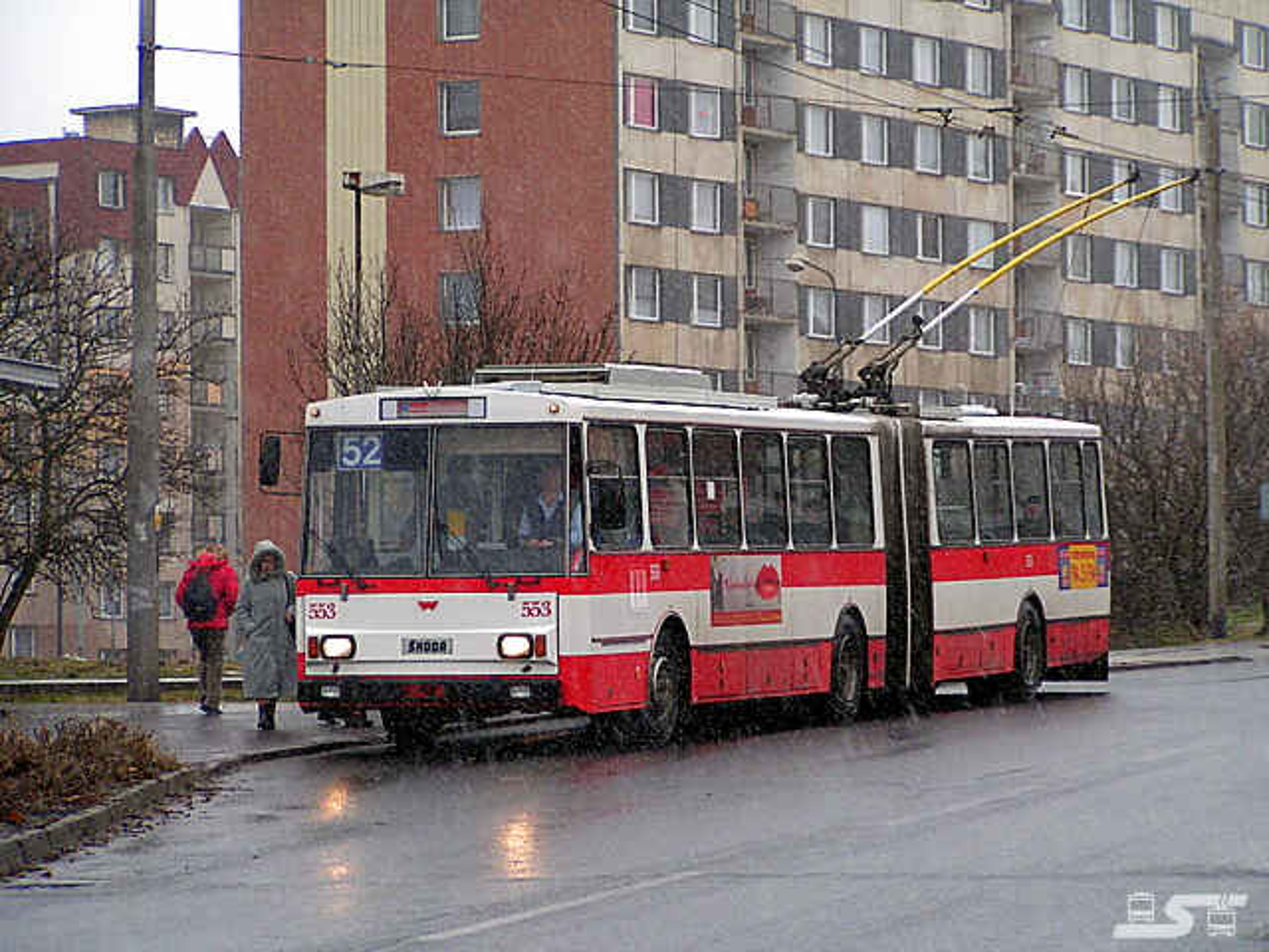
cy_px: 476
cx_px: 634
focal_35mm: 164
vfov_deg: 9.1
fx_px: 6012
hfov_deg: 12.0
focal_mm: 25.1
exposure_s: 1/200
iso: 100
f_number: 3.5
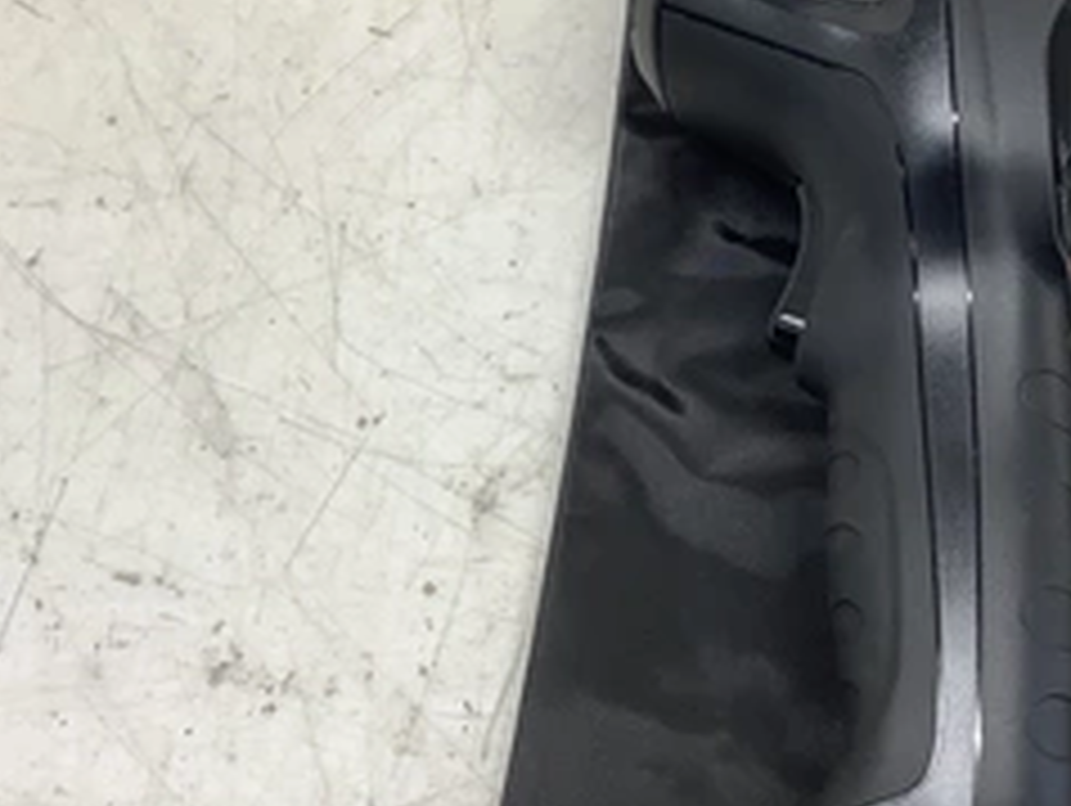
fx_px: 1610
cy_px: 275
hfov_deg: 36.0
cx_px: 788
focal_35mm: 52
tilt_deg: -64.5
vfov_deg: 27.9
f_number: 2.4
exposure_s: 1/120
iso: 80
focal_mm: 3.3
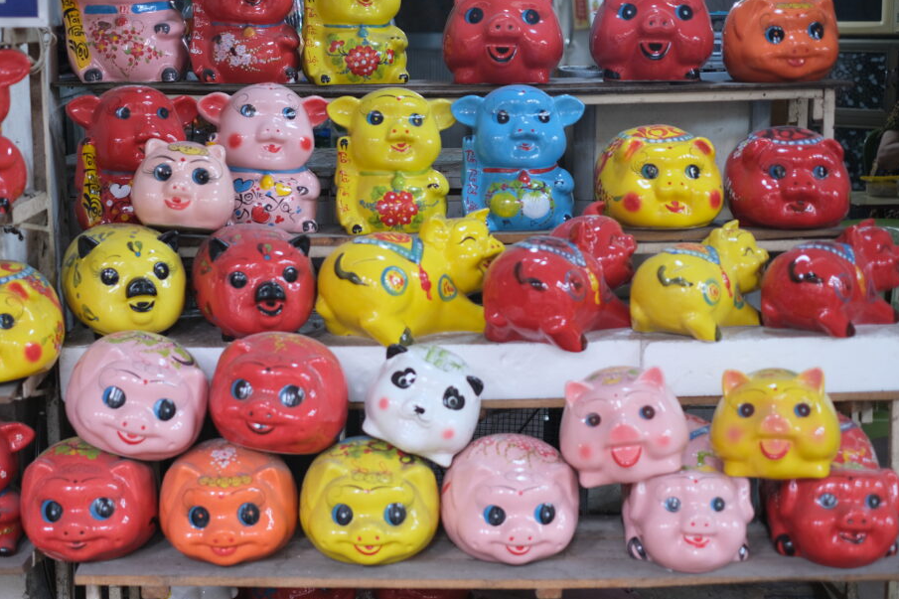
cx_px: 395
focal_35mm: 60
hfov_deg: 33.4
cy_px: 309
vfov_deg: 22.6
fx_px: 1498
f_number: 1.8
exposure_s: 1/120
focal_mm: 35
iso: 320
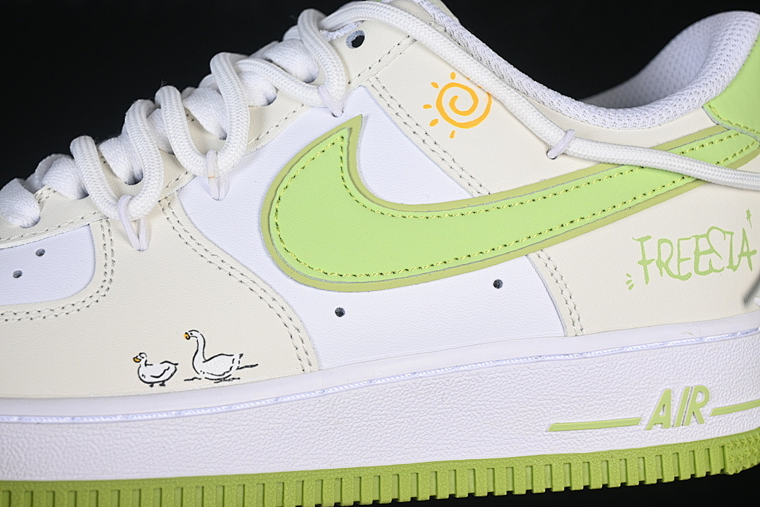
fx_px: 1583
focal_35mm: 75
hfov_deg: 27.0
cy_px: 254
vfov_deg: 18.2
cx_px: 380
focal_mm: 50
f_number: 7.1
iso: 160
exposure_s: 1/80
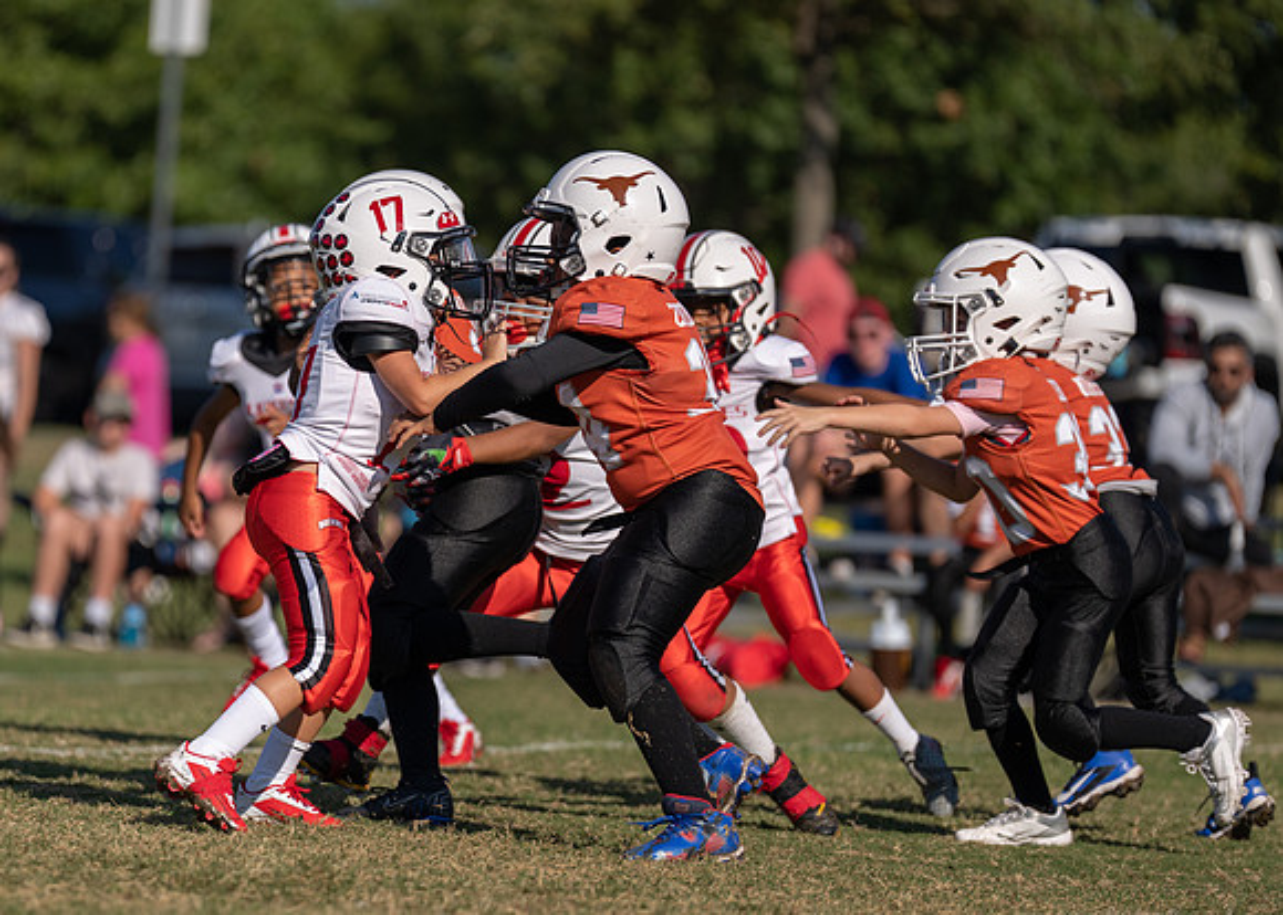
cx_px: 347
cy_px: 520
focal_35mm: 291
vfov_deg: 4.9
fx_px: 10597
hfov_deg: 6.9
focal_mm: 200
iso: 125
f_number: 2.8
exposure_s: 1/4000
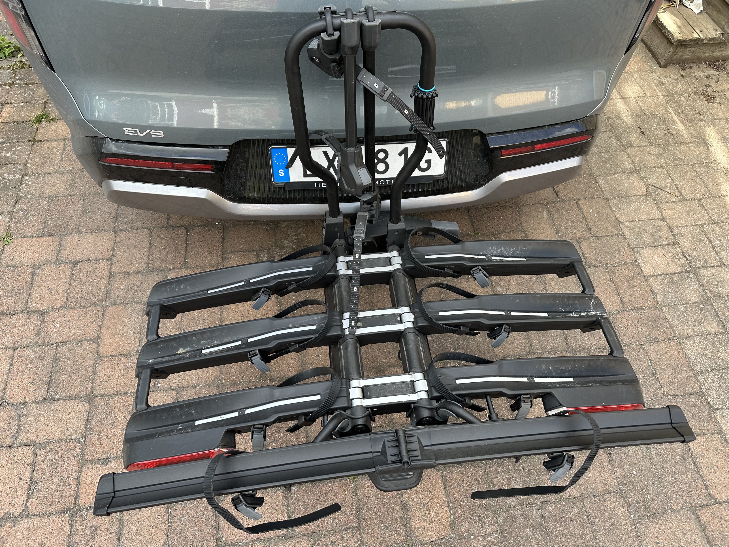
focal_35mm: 24
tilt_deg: -56.7
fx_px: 505
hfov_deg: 71.6
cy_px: 274
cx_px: 364
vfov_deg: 56.8
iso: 80
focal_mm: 6.86
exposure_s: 1/356
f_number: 1.78
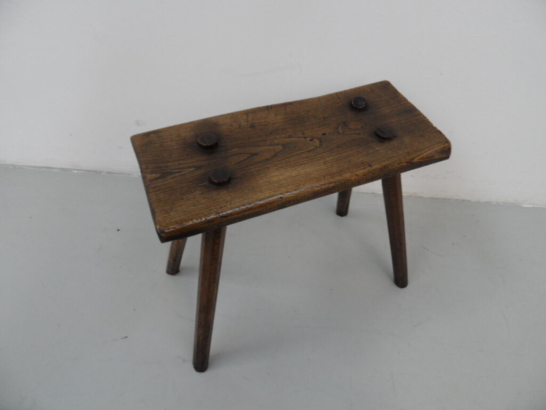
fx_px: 379
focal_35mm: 24
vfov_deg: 56.8
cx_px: 273
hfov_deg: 71.6
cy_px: 205
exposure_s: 1/30
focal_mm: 3.9
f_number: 3.2
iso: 120
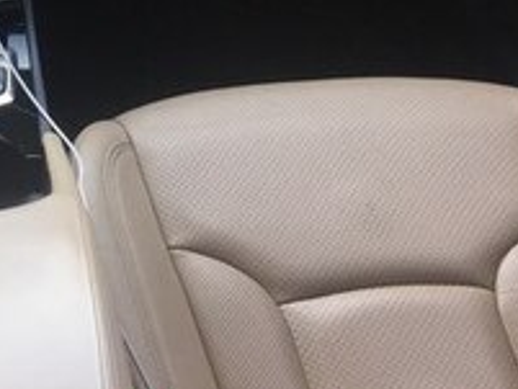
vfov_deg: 14.4
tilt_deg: -21.8
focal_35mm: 95
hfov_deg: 19.6
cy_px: -213
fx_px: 1422
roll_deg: +3.3
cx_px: -85
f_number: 2.2
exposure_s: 1/100
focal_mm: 4.15
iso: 32
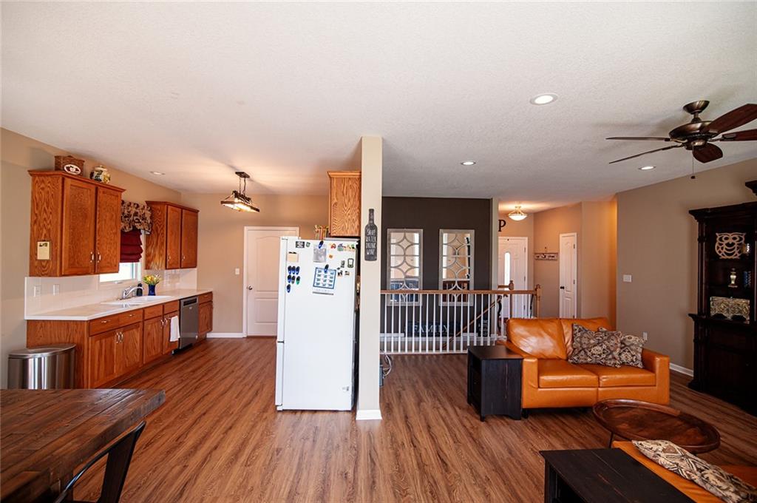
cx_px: 378
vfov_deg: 73.6
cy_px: 252
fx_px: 336
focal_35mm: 16
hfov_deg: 96.8
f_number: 4
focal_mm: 16
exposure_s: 1/200
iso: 320
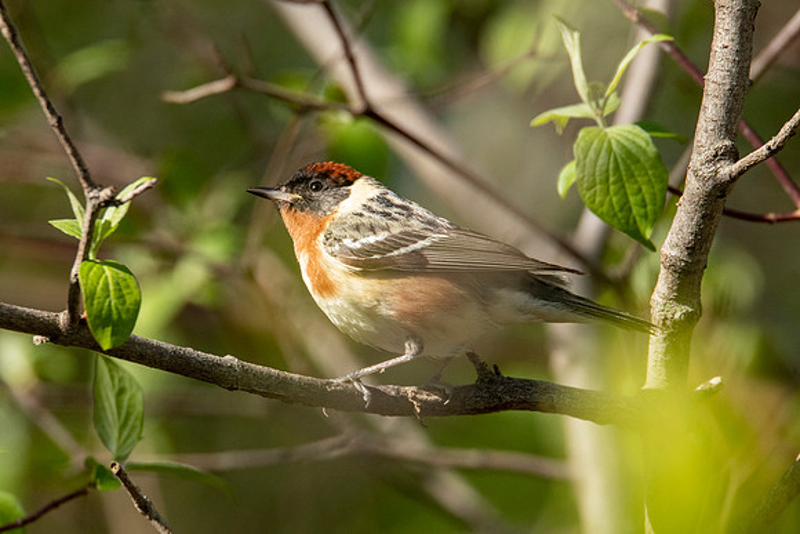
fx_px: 24178
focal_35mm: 1088
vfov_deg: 1.3
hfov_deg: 1.9
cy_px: 233
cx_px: 343
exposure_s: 1/1000
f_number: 8
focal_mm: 600
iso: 1000
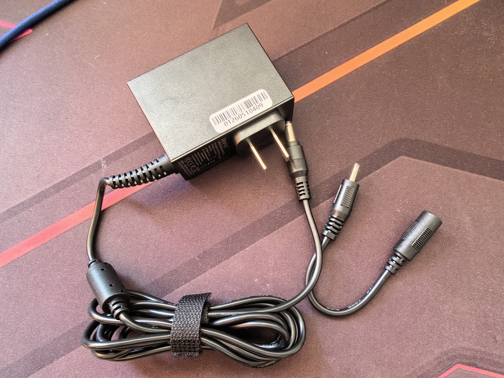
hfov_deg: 71.6
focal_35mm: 24
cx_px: 252
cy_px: 189
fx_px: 349
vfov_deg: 56.8
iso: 400
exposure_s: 1/33.3
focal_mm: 1.95
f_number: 2.2
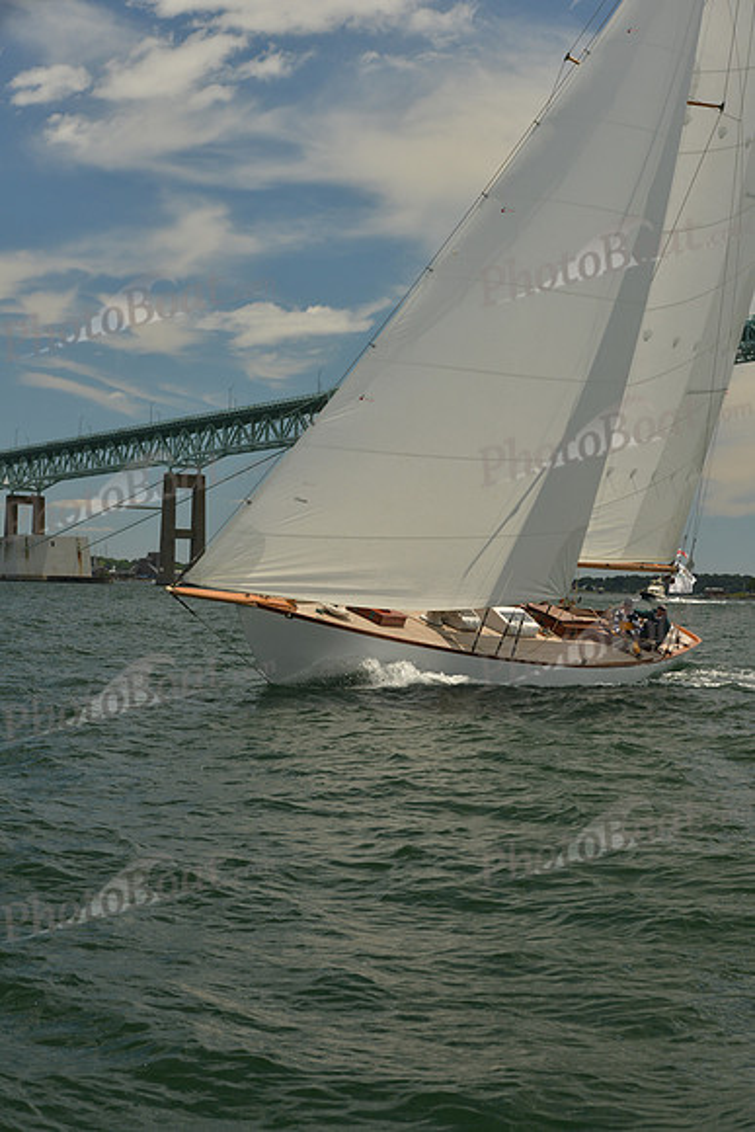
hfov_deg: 19.5
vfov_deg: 28.8
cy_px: 566
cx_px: 378
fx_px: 2201
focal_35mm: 70
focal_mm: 70
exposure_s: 1/800
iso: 400
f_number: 8
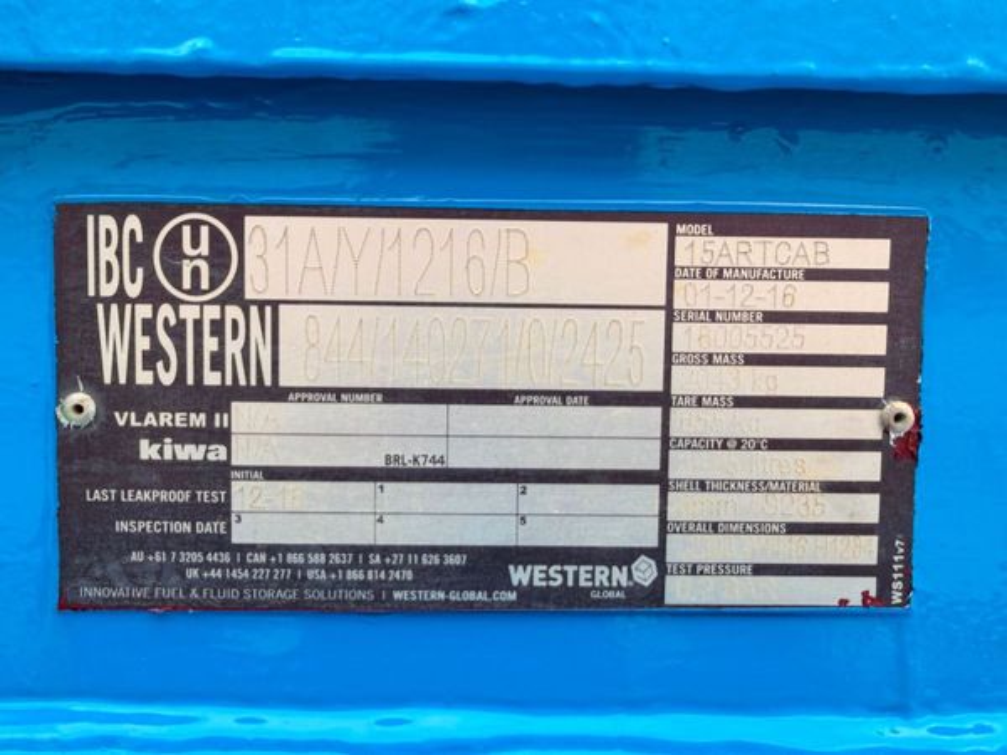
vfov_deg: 56.8
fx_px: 698
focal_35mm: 24
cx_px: 504
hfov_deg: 71.6
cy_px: 378
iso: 50
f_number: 2.2
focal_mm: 2.22
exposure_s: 1/507
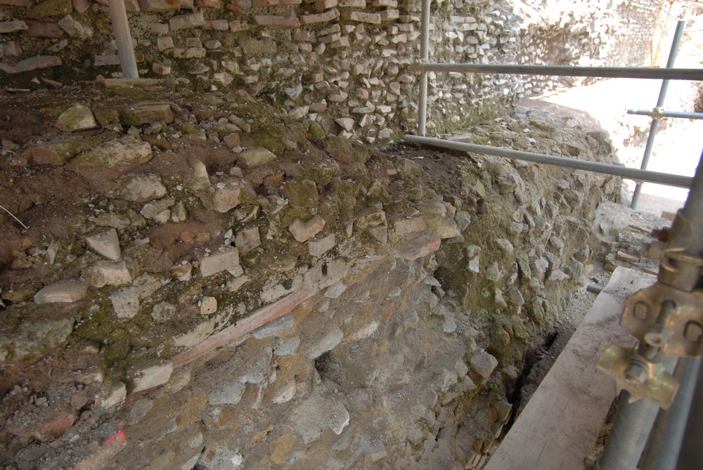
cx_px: 352
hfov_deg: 81.1
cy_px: 235
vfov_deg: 59.6
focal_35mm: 21
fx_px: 410
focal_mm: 14
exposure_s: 1/160
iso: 200
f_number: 3.5
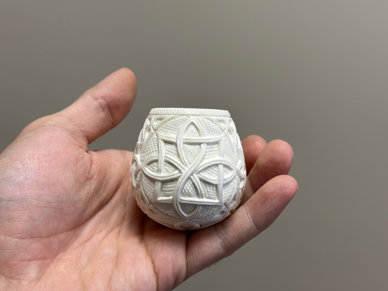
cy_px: 146
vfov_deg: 30.3
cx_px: 194
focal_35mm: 48
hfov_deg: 39.7
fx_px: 538
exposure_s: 1/121
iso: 64
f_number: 1.78
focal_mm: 6.86
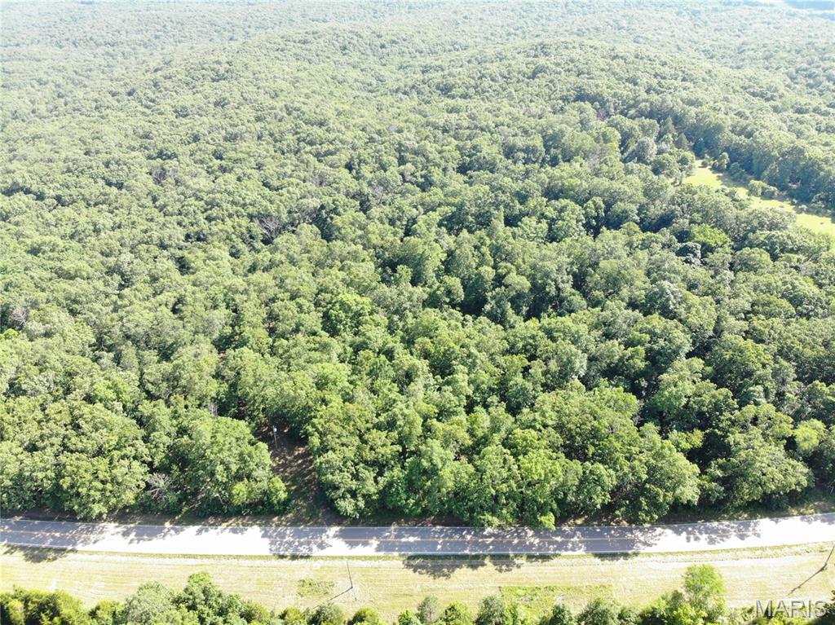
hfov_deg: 71.6
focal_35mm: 24
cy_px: 312
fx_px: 579
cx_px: 418
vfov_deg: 56.8
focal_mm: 4.5
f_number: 2.8
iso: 100
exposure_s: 1/130
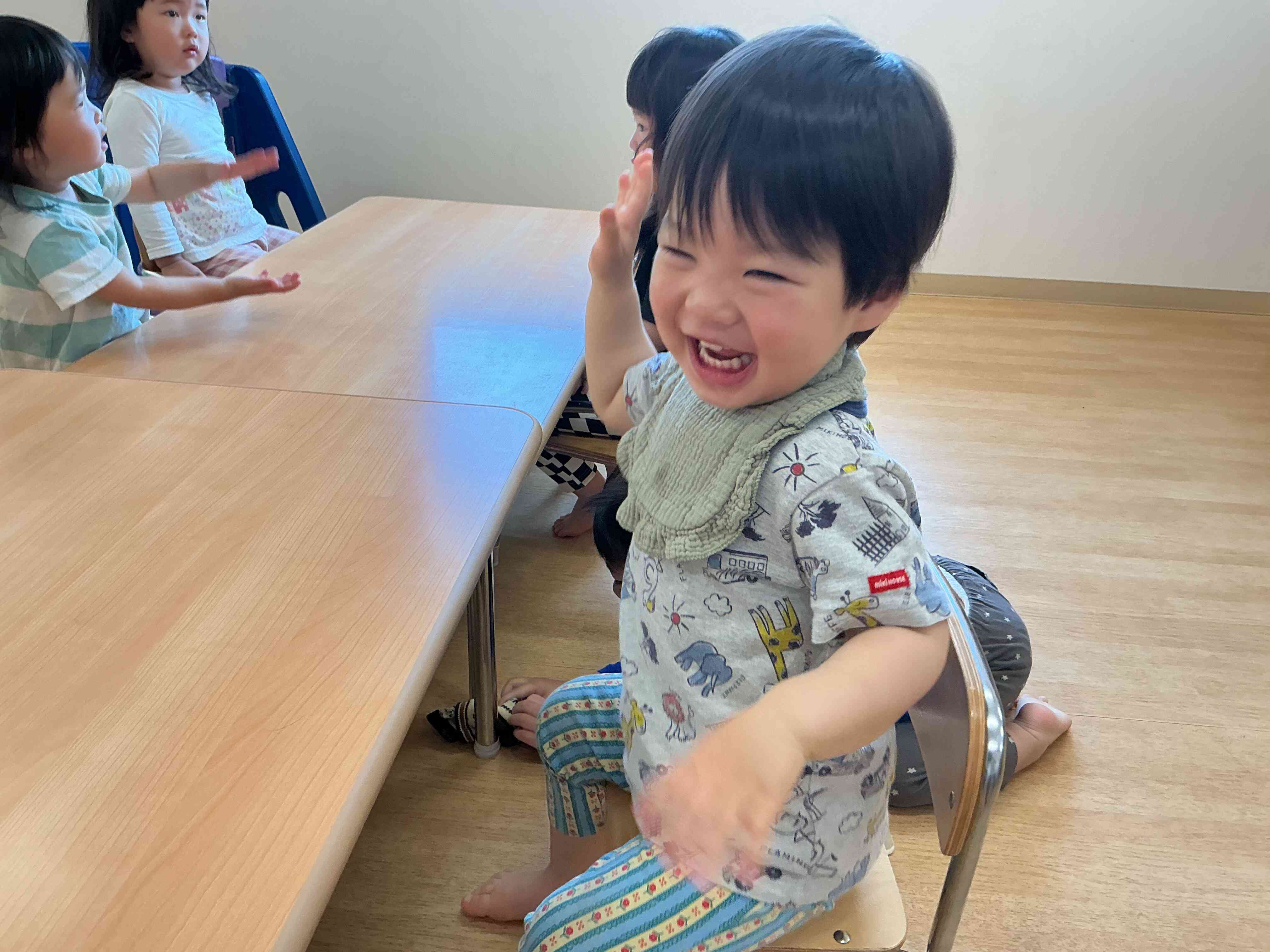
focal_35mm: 29
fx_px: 1064
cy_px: 476
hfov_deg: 61.7
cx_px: 635
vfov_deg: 48.2
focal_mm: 3
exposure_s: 1/120
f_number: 1.8
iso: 64
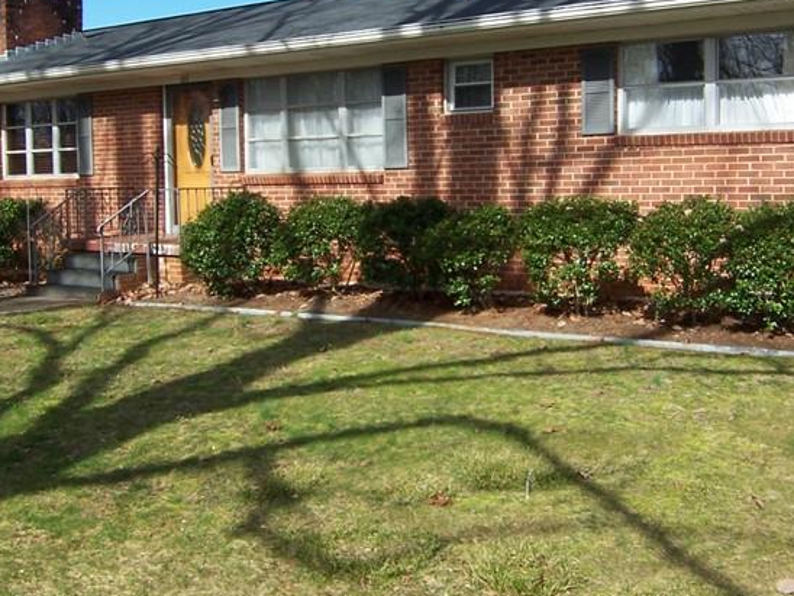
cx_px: 383
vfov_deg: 33.5
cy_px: 235
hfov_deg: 43.8
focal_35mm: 43
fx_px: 986
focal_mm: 3.8
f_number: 5.6
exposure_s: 1/200
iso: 64
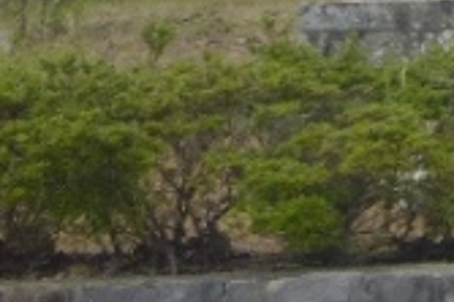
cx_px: 1289
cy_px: -218
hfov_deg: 9.2
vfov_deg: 7.2
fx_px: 2331
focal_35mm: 185
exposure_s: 1/80
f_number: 4.1
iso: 100
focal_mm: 5.2
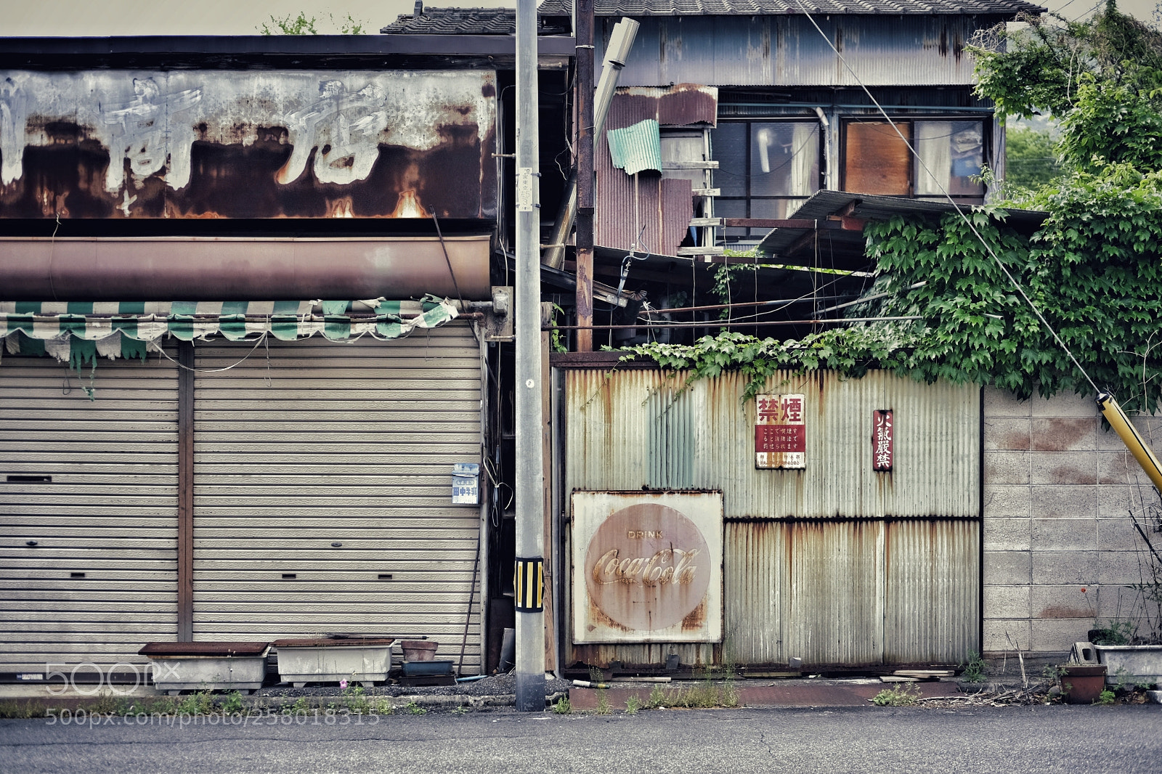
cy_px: 387
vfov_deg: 25.5
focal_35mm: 53
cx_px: 581
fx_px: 1710
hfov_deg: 37.5
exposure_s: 1/1400
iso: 200
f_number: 2
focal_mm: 35
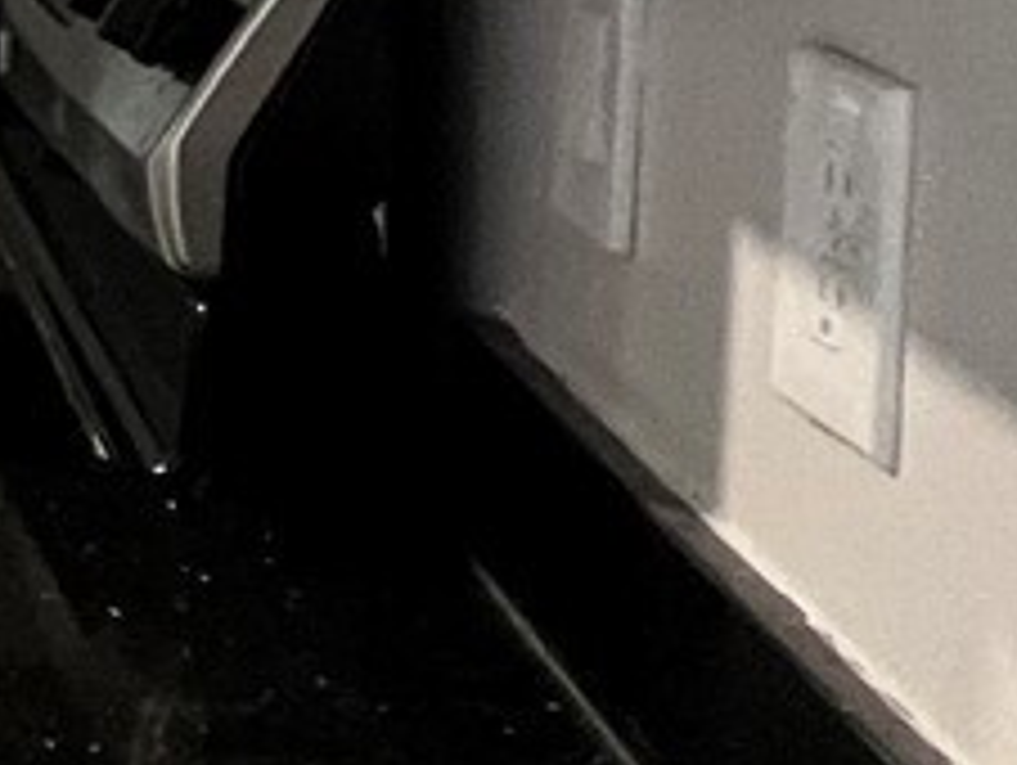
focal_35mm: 92
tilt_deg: -2.1
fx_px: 2706
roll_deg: -0.1
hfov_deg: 11.7
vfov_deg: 14.8
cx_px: -1984
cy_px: -446
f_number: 1.8
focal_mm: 1.57
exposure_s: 1/120
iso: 160
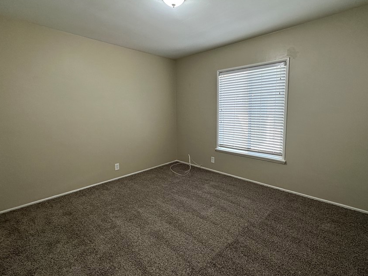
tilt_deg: -6.1
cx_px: 192
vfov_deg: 74.6
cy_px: 128
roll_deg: +0.3
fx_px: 181
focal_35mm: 17
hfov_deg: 91.0
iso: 160
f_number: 2.2
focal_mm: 2.22
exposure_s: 1/120
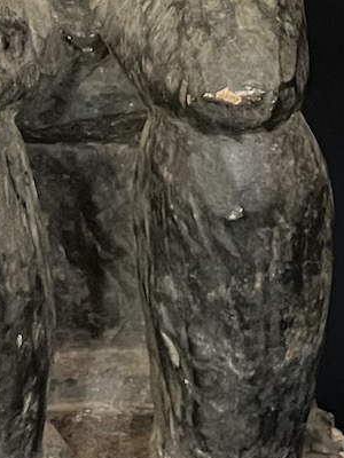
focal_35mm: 143
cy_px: -390
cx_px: 53
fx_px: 1895
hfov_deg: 10.3
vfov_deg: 12.5
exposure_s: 1/22
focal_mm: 5.1
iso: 1000
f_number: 1.6
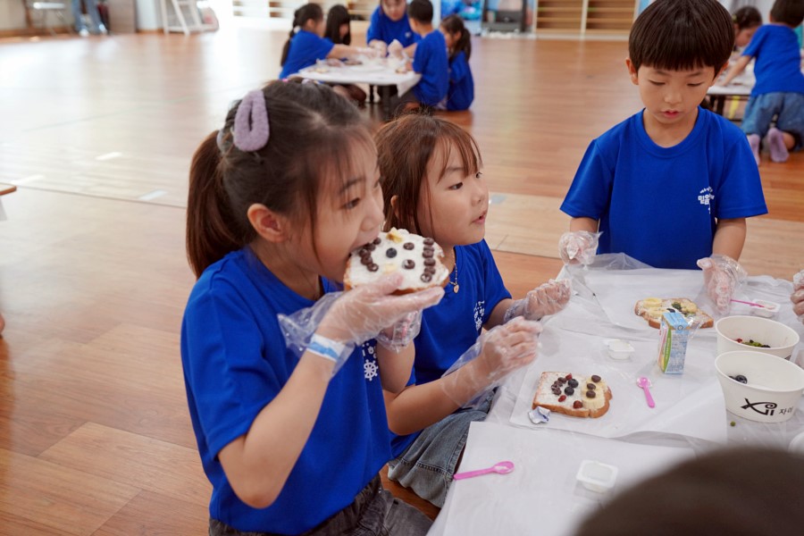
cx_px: 402
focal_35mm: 35
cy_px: 268
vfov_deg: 37.9
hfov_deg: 54.4
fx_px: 782
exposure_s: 1/160
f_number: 4
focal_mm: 35
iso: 1600
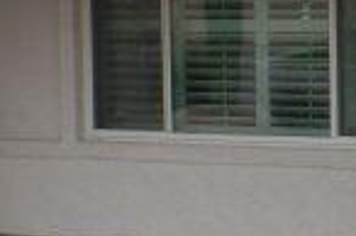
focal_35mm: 105
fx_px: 1037
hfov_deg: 17.6
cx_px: 527
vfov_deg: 13.0
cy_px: 49
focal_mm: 4.1
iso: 80
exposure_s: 1/250
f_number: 3.5
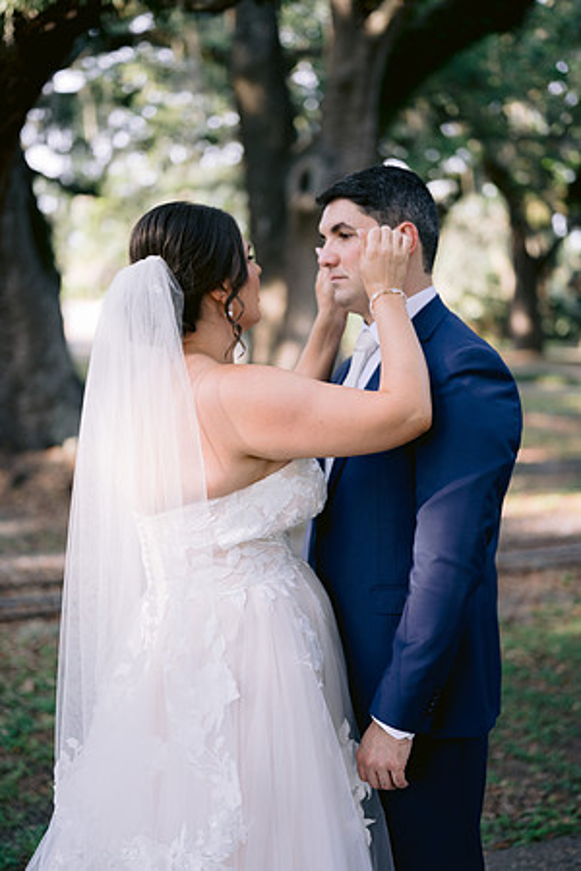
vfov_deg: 39.6
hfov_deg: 27.0
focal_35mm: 50
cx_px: 290
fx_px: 1210
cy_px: 436
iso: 160
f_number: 1.8
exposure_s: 1/500
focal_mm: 50
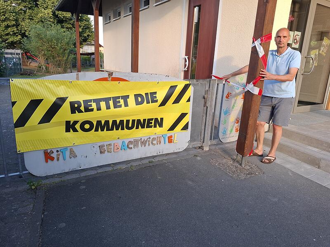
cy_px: 124
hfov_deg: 73.9
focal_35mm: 23
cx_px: 165
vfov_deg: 58.9
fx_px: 219
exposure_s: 1/145
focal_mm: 5.54
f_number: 1.8
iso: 50
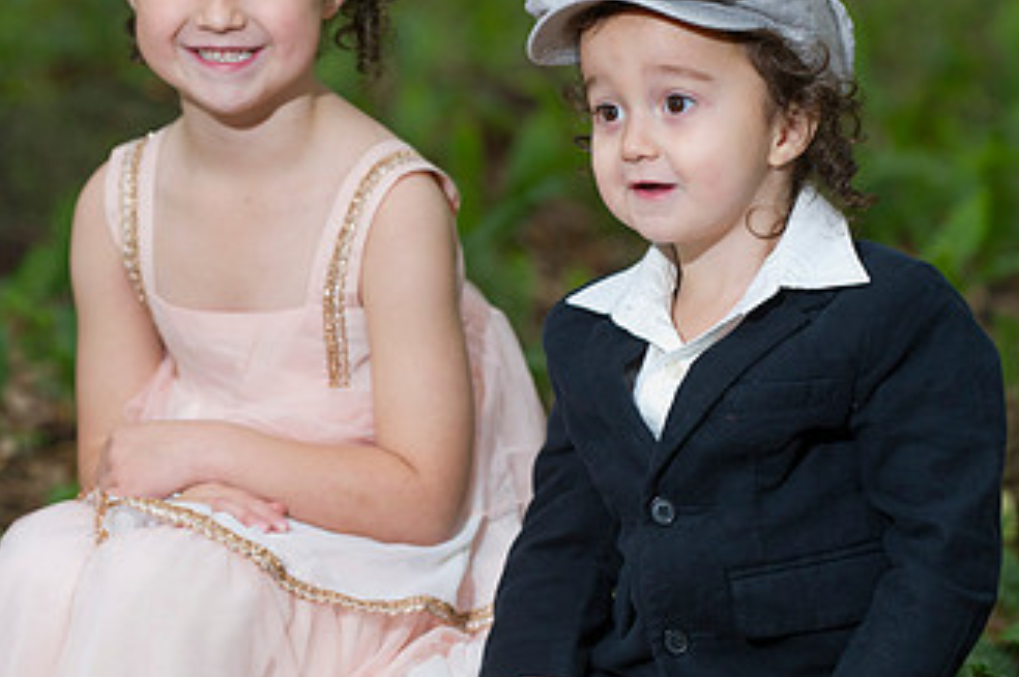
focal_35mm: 221
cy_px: 270
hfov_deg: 9.3
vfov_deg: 6.2
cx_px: 354
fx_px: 6249
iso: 320
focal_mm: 125
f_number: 3.2
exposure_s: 1/250
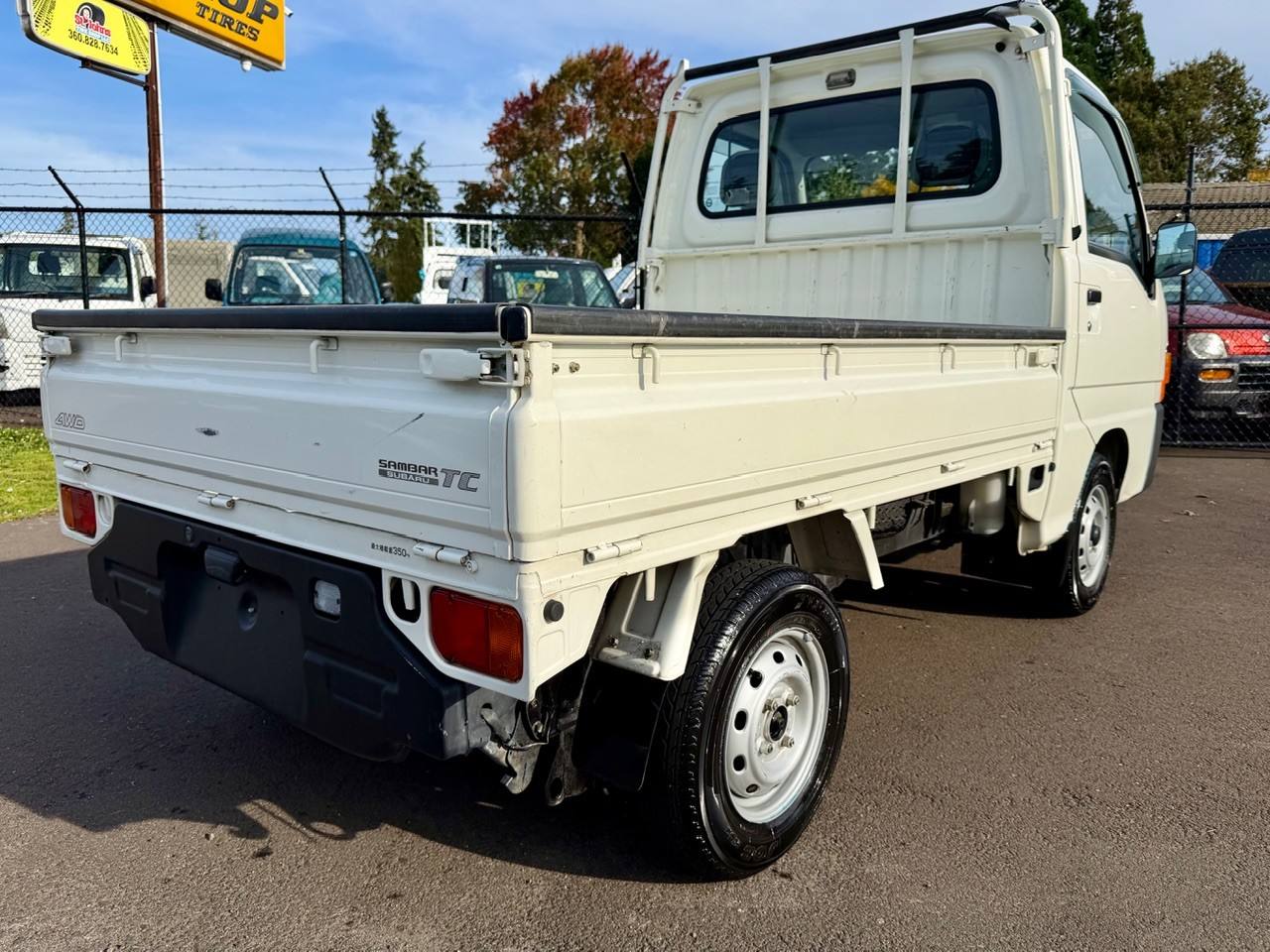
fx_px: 881
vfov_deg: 56.8
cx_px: 635
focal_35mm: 24
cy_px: 476
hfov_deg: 71.6
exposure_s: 1/7353
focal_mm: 6.76
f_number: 1.78
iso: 80
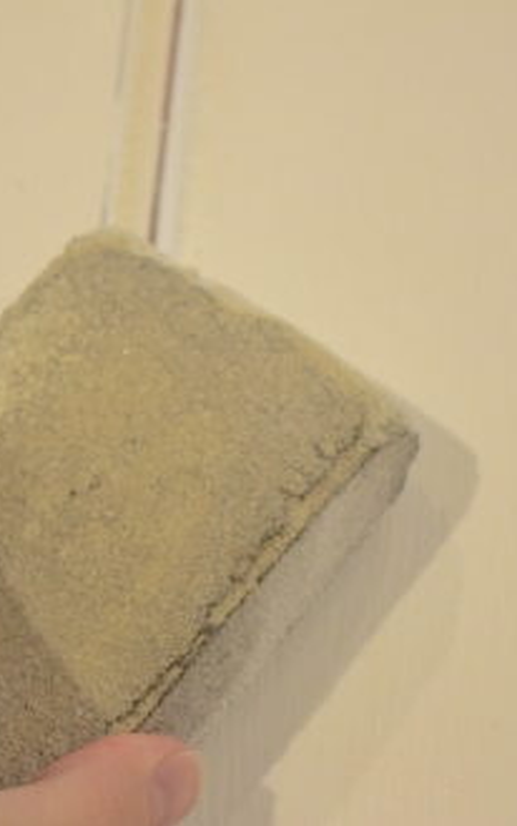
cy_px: 410
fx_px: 2877
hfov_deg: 10.2
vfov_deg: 16.3
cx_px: 128
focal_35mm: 128
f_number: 5.6
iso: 3200
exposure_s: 1/80
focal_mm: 55
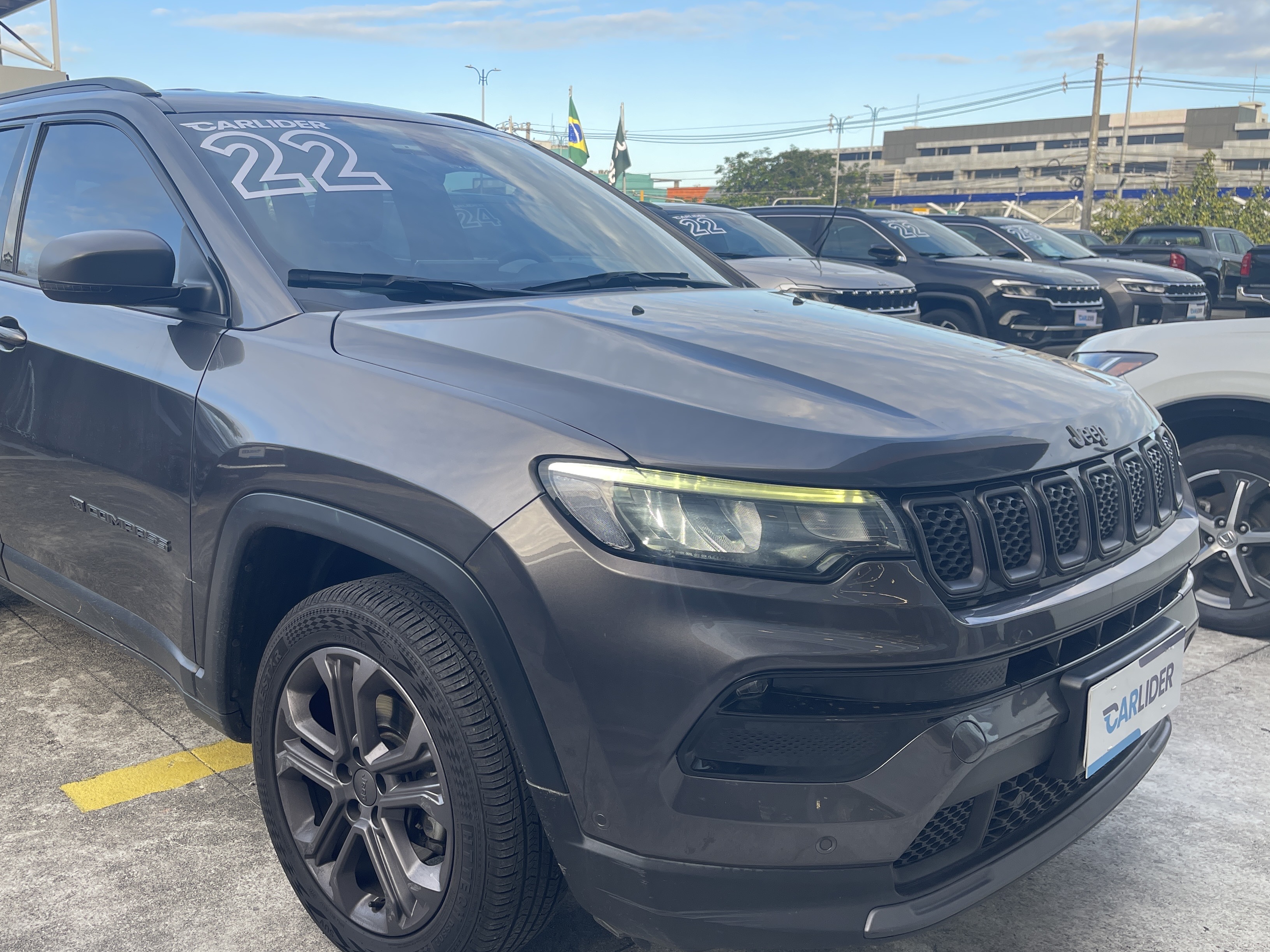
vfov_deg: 45.4
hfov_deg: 57.8
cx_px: 493
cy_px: 502
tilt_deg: -12.4
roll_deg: -1.2
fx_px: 1137
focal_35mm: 31
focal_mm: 5.1
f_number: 1.6
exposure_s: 1/348
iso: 32
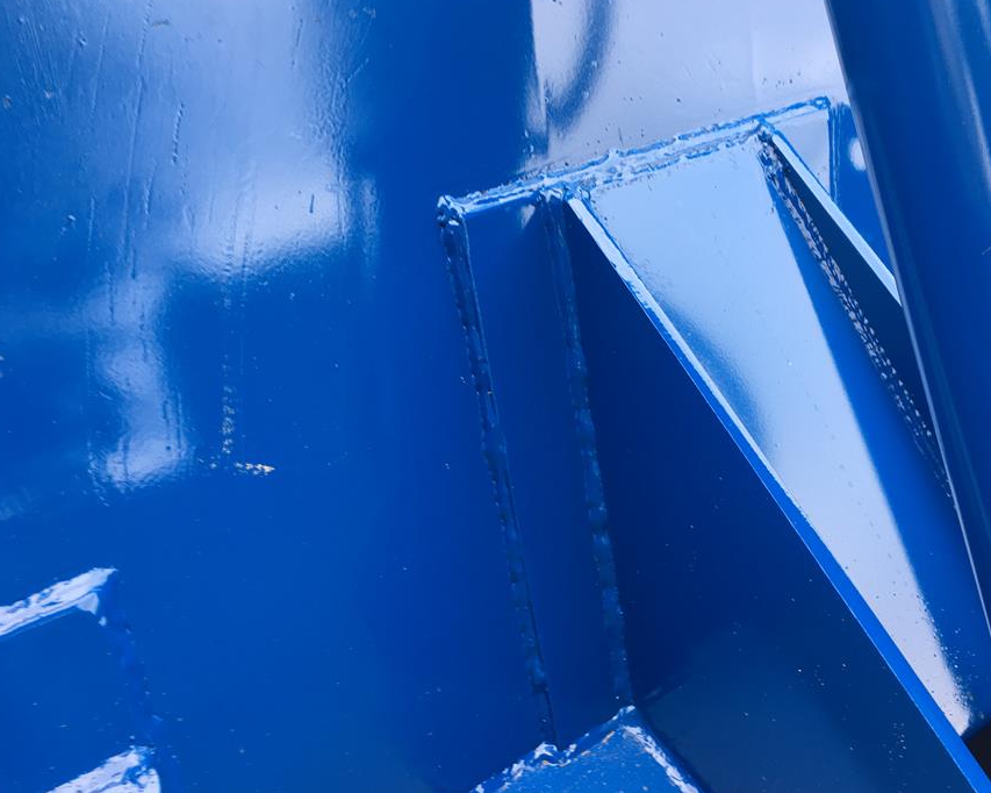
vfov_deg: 43.3
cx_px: 581
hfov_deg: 52.6
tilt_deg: -44.6
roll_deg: -12.9
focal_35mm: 34
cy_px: 414
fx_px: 997
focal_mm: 4.15
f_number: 2.2
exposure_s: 1/100
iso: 25
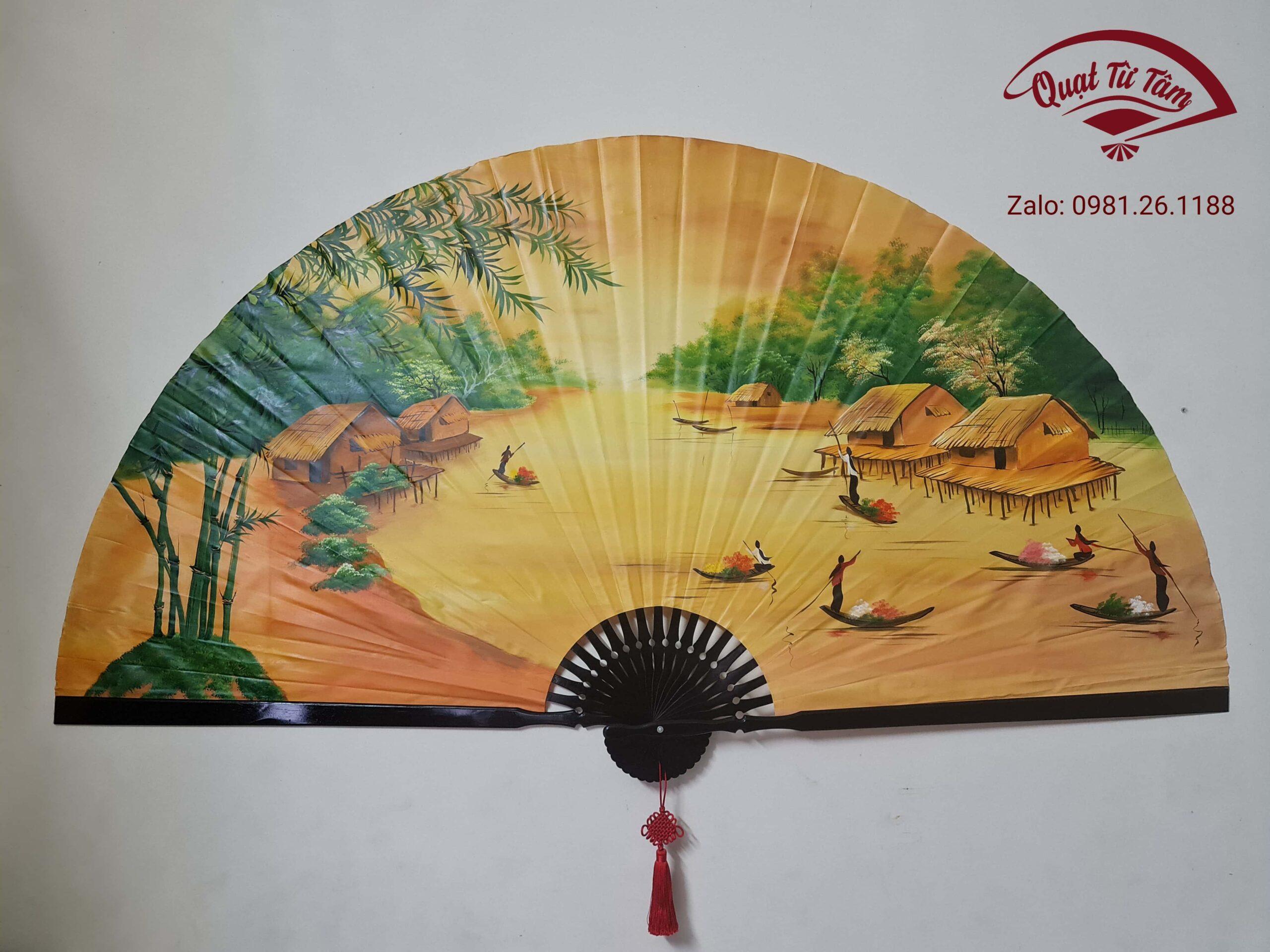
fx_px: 917
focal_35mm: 25
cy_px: 476
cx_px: 635
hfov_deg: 69.4
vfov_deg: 54.9
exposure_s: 1/33
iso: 500
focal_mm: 7
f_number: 1.8
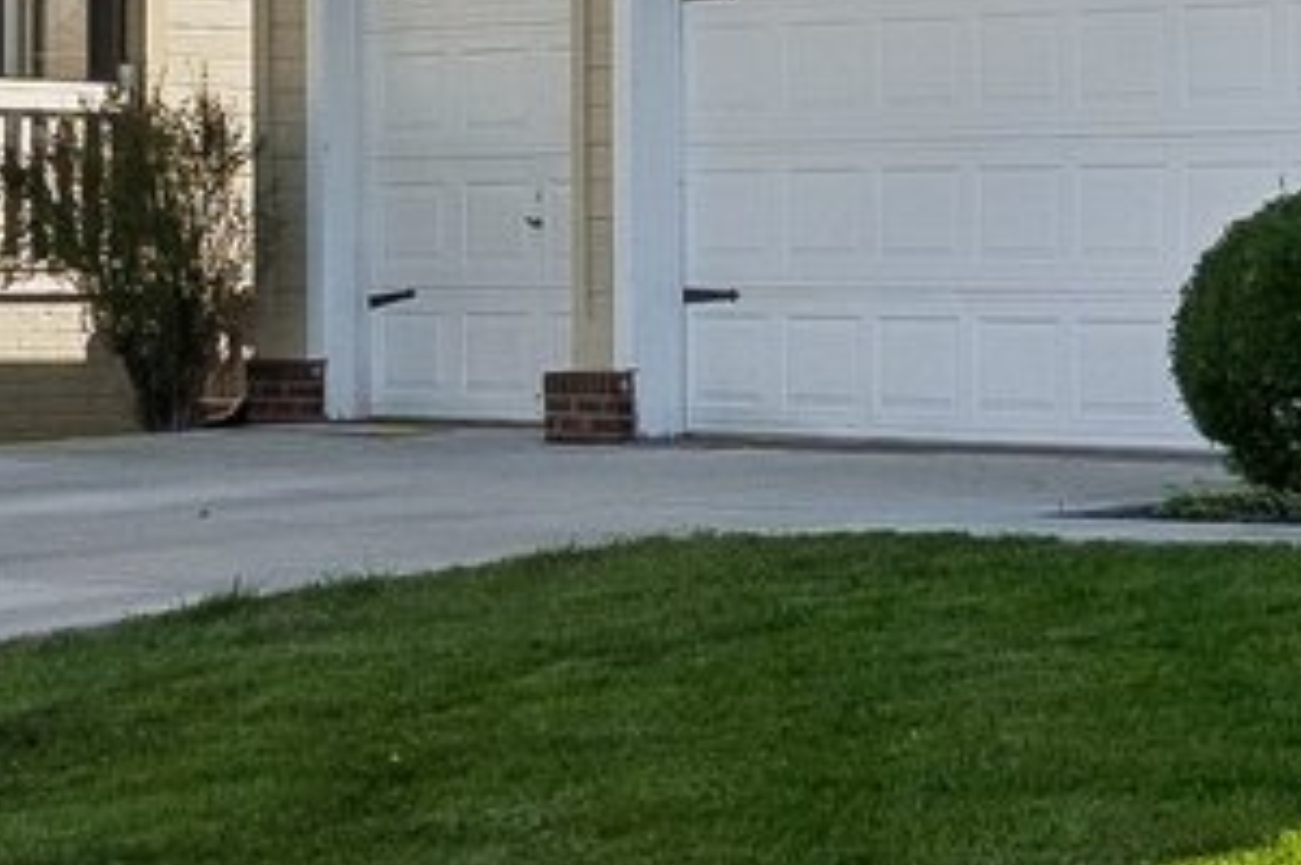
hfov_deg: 14.9
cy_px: -1473
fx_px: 3935
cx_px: 2680
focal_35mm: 109
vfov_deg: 10.2
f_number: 8
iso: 200
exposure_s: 1/500
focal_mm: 16
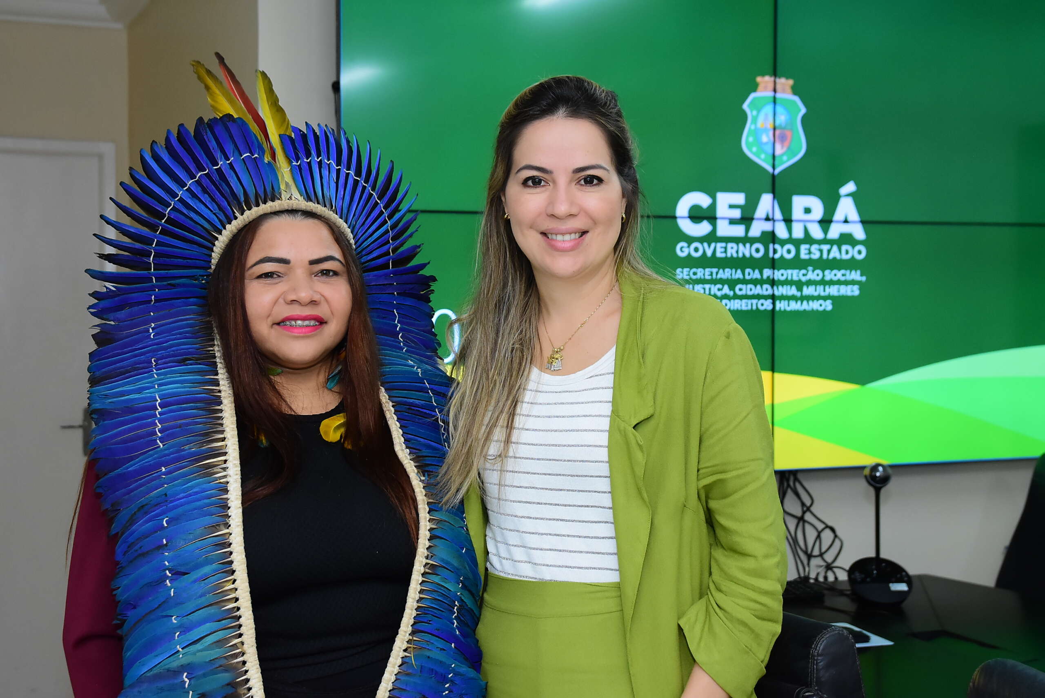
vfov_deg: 25.1
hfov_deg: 36.8
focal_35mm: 54
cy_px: 349
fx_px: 1569
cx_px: 522
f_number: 5
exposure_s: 1/125
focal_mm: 36
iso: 1600
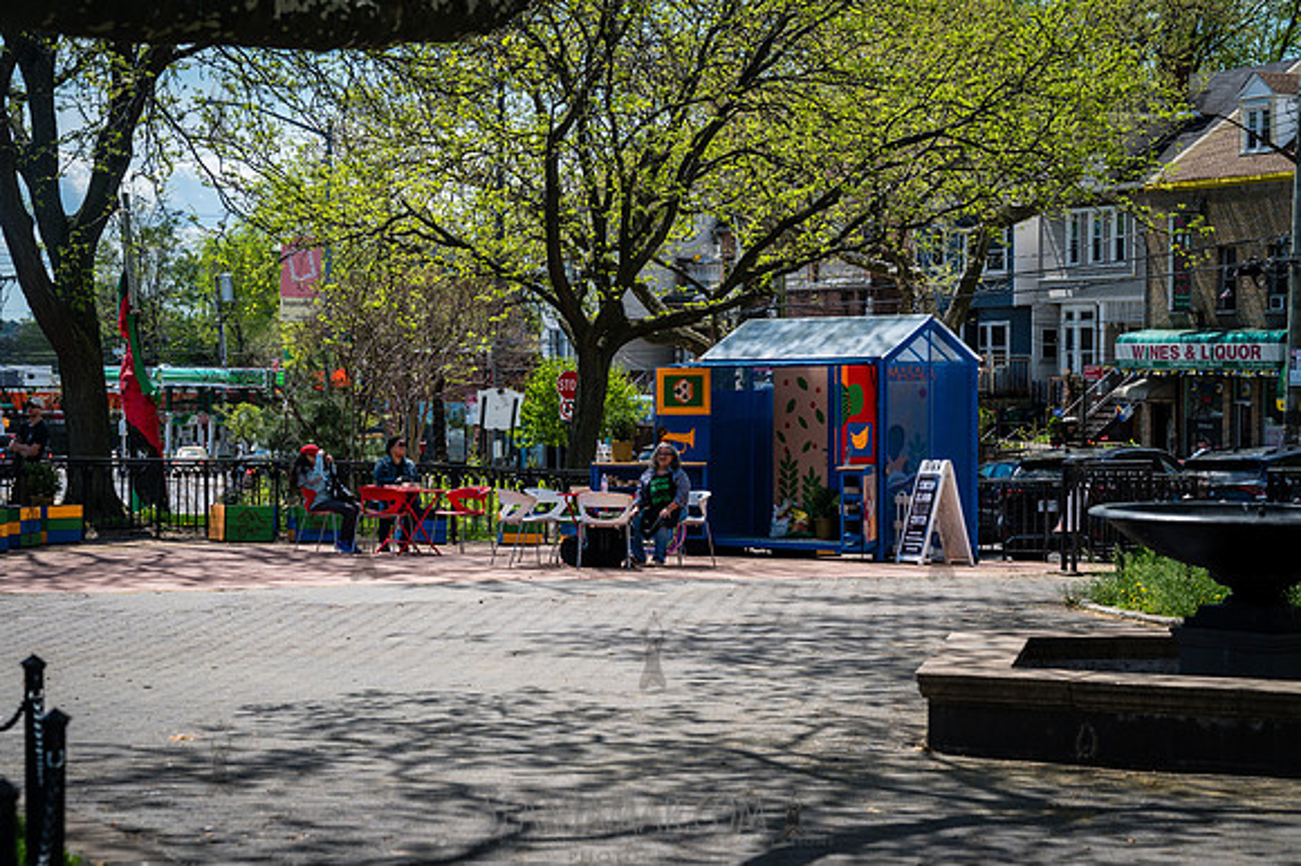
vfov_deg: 16.3
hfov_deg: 24.2
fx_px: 3030
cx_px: 650
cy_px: 433
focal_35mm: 84
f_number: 5
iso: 200
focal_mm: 83
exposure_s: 1/1000
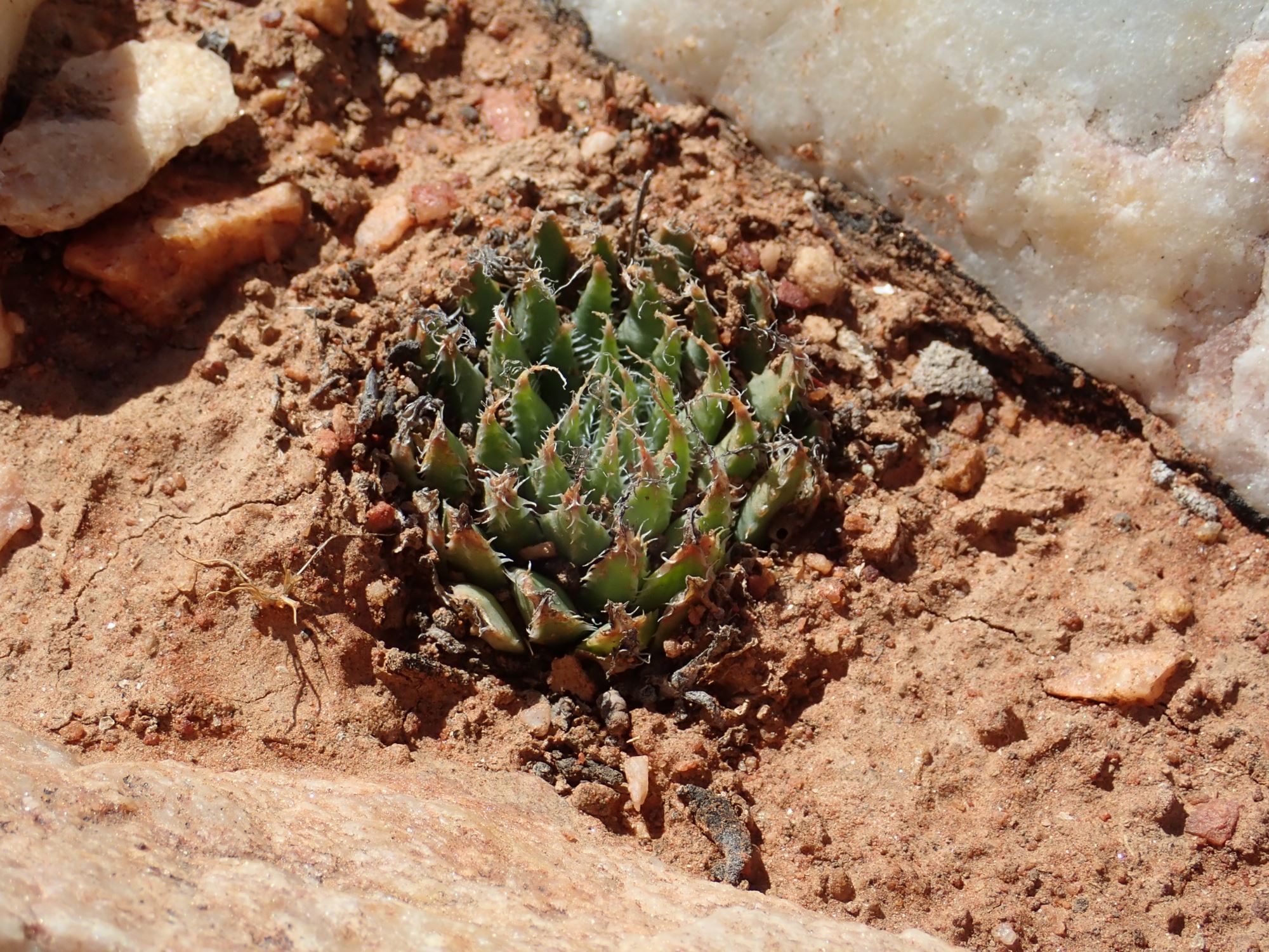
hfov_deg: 31.7
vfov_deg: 24.0
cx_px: 634
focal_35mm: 61
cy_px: 476
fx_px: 2236
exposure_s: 1/500
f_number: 5
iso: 100
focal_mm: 11.01
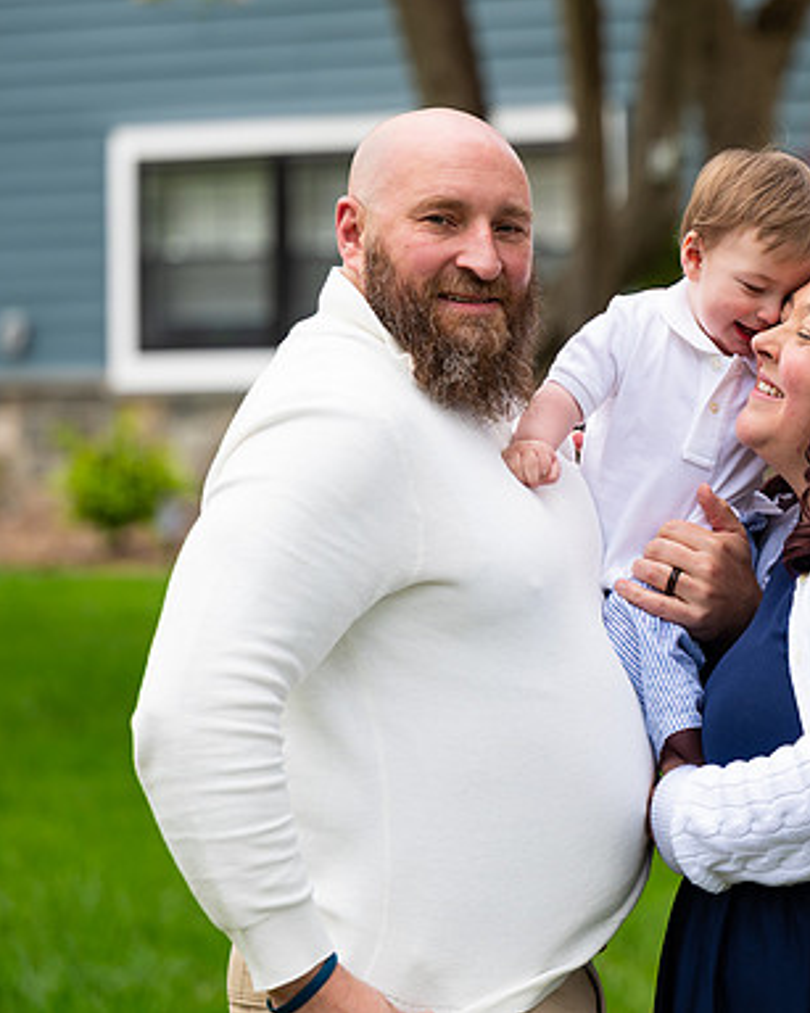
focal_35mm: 173
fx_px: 5186
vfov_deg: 11.2
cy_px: 484
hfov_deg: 8.9
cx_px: 684
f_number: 3.2
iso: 200
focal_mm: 110
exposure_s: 1/1000
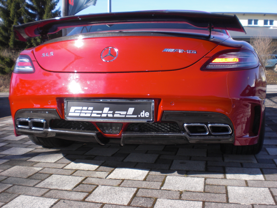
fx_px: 304
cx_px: 138
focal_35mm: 38
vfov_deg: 37.7
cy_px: 104
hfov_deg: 49.0
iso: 64
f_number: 3.1
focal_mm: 6.3
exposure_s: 1/500
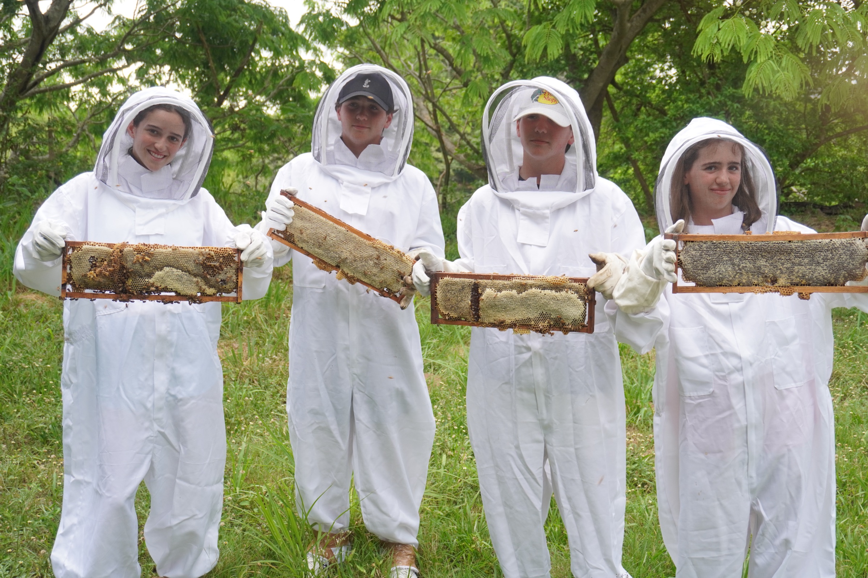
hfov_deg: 51.3
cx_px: 434
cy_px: 289
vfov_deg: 35.5
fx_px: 904
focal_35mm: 38
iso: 250
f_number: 4.5
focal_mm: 25
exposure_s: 1/160
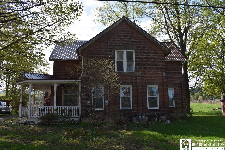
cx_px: 112
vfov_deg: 47.9
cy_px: 75
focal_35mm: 27
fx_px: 169
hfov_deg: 67.4
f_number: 8
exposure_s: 1/250
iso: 200
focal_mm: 18
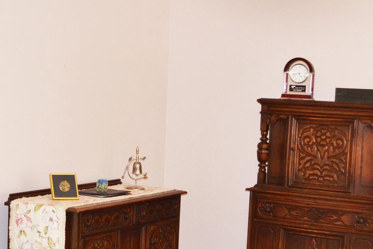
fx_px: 953
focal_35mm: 92
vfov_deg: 14.7
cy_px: 233
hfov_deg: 22.1
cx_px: 155
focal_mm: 26
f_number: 4.2
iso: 400
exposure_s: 1/60
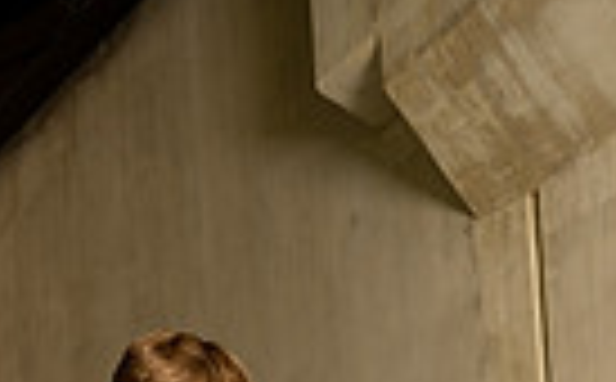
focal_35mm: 114
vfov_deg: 10.0
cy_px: 926
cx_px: 373
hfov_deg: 18.3
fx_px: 1910
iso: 64
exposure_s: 1/250
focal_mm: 34
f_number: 6.3
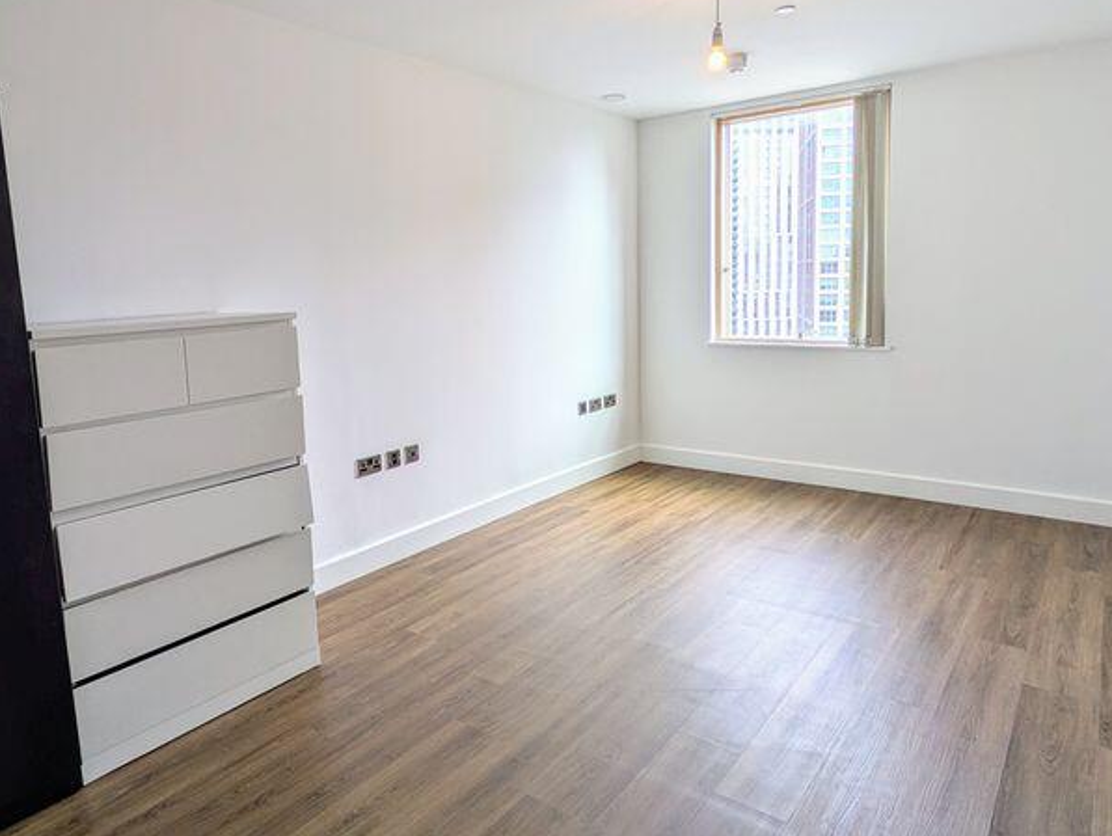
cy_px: 364
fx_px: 772
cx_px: 473
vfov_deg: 56.7
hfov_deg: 71.1
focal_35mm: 24
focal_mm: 1.83
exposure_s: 1/154
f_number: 2.2
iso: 65
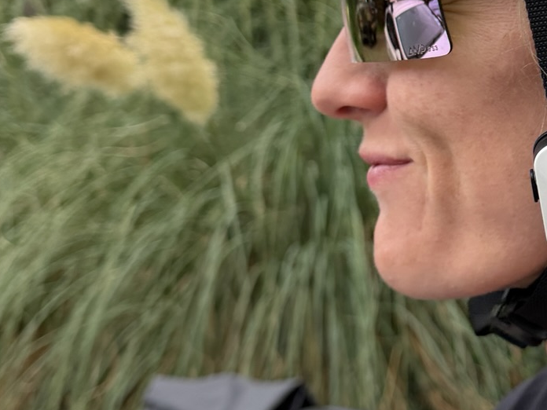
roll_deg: +0.3
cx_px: 571
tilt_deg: -2.8
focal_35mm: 69
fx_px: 1090
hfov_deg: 26.4
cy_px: 134
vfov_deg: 21.2
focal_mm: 6.76
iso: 200
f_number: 1.78
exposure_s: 1/83
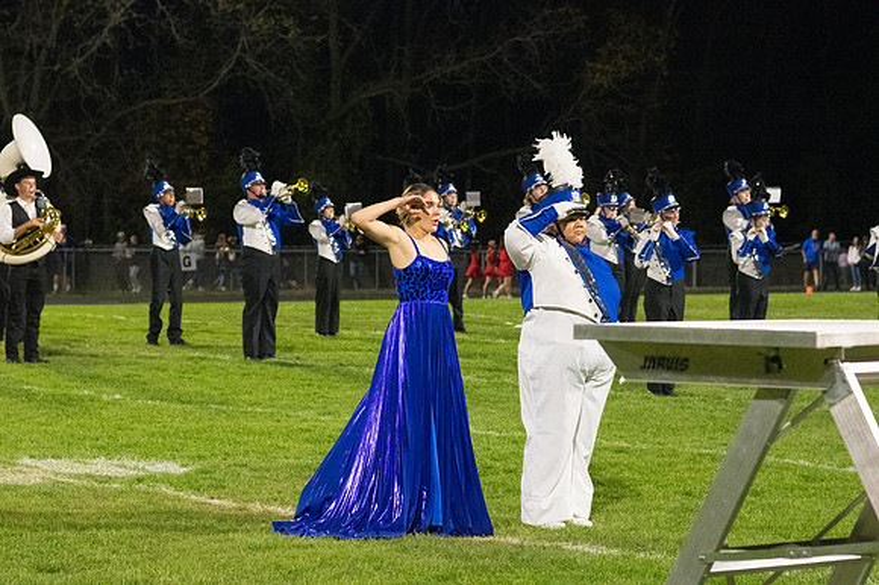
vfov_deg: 9.9
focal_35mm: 138
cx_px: 440
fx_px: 3367
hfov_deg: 14.9
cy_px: 292
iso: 5000
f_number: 5
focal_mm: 92
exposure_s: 1/400
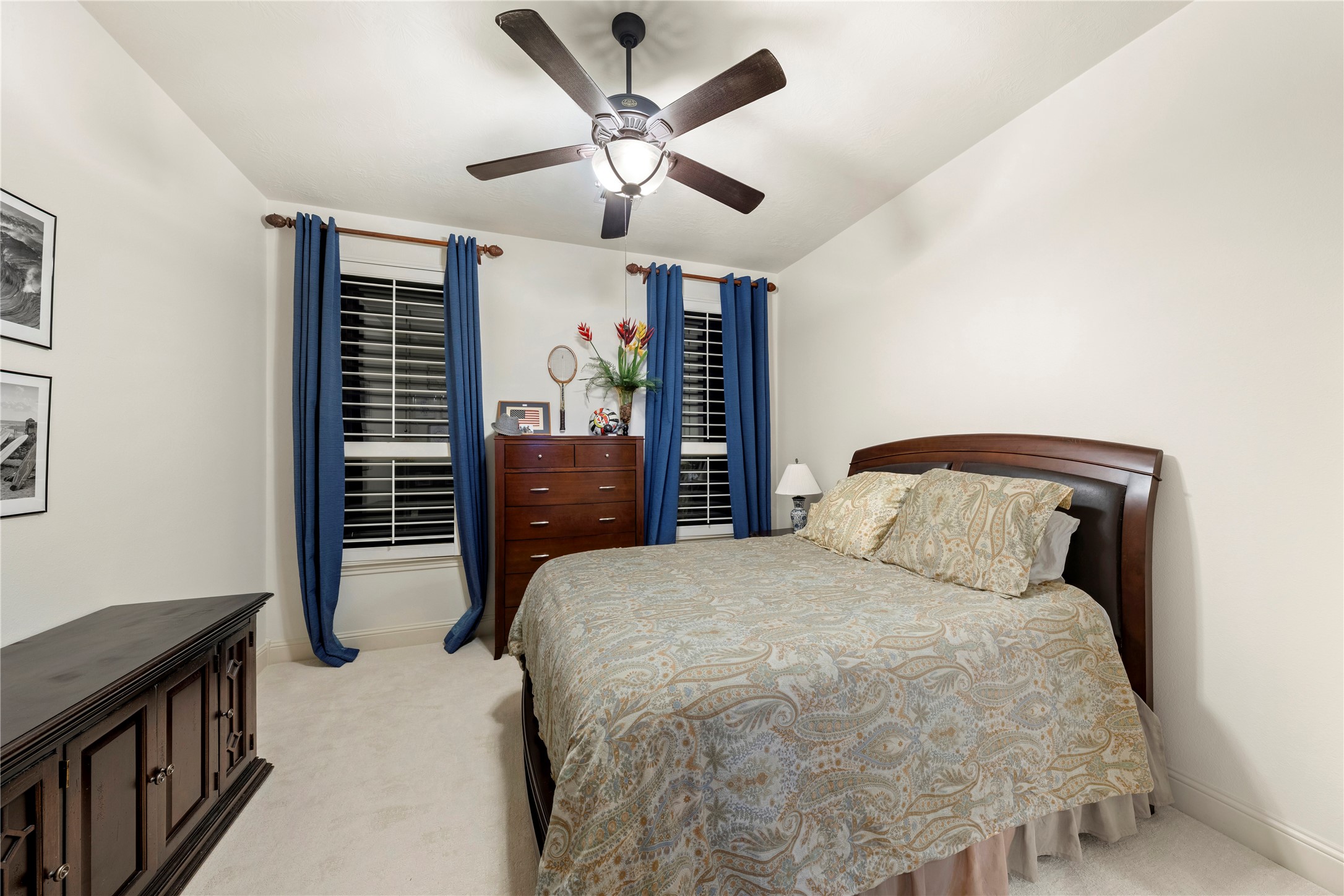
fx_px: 448
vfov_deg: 90.0
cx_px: 672
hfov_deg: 112.6
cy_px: 448
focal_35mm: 12
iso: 200
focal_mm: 12
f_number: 8
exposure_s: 1
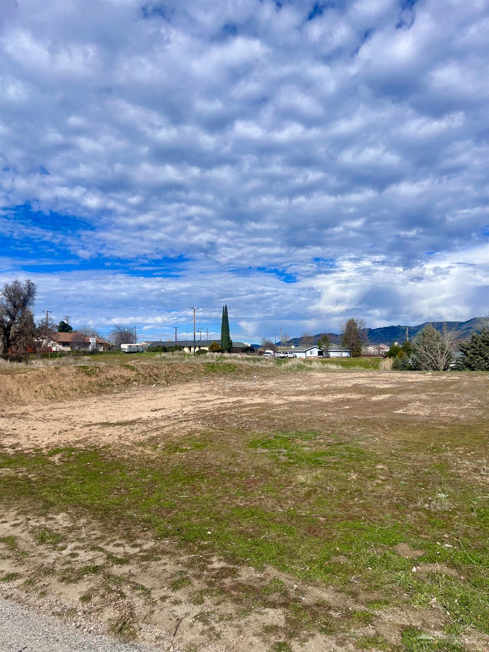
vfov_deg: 67.3
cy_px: 326
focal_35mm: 26
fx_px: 490
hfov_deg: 53.1
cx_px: 244
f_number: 1.5
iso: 50
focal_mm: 5.7
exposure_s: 1/8000
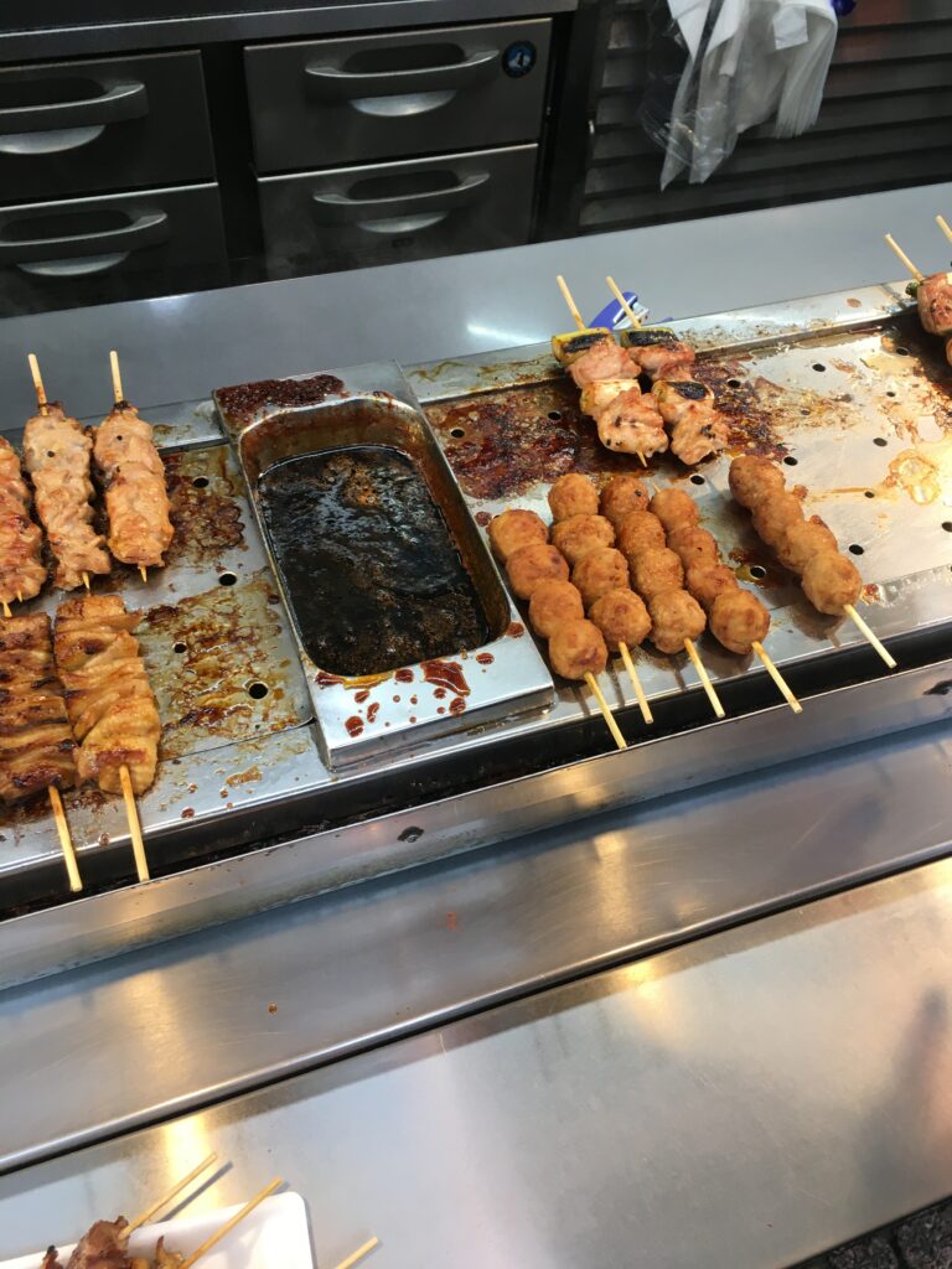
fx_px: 1063
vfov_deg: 61.7
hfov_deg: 48.2
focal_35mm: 29
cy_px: 634
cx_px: 476
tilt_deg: -52.4
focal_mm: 4.15
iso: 32
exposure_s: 1/30
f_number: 2.2
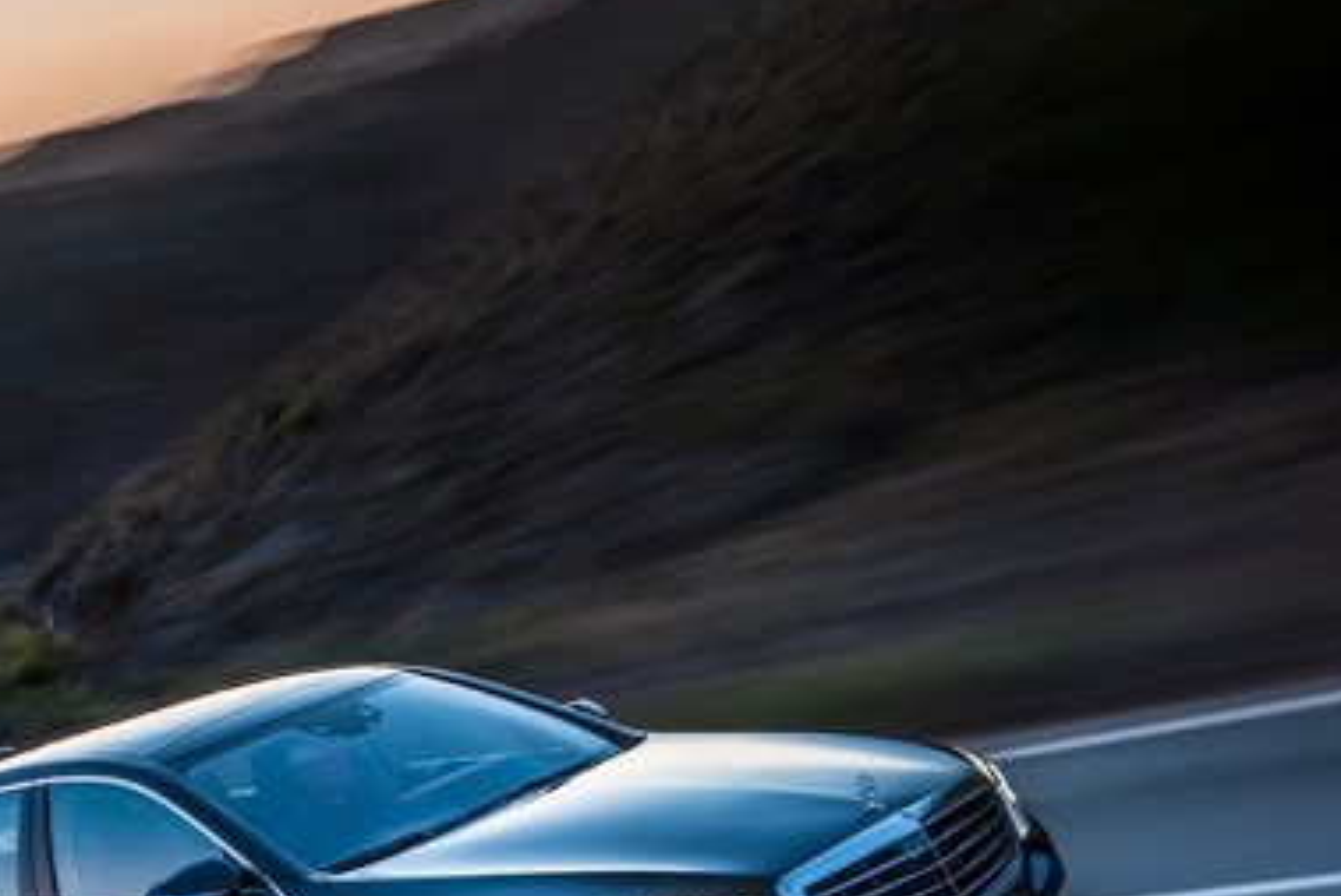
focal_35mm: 81
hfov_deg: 24.8
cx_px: 336
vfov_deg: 16.8
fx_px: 3018
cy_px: 653
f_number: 8
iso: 100
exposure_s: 3
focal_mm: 48
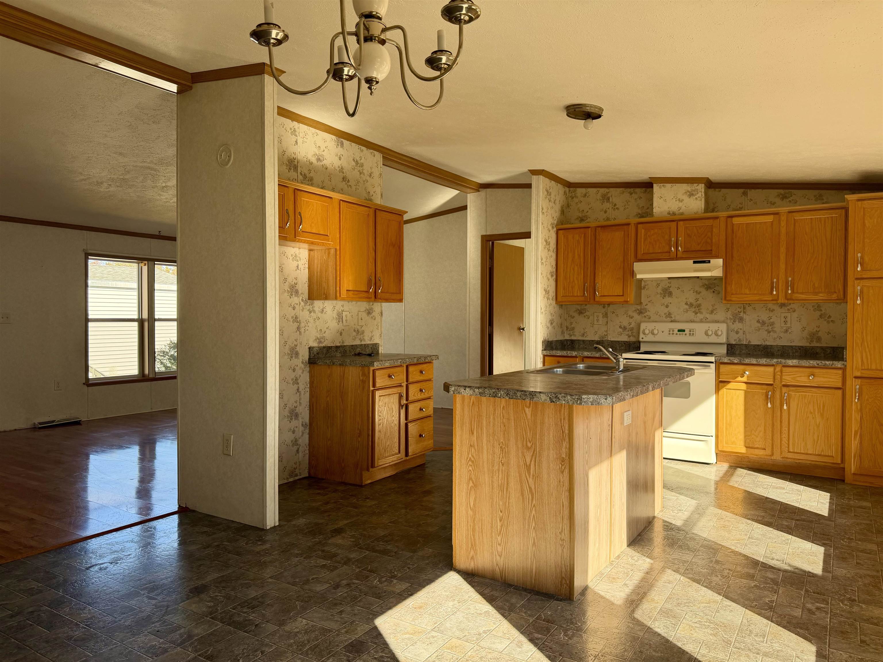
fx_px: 612
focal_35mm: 24
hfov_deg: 71.6
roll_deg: -0.3
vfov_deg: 56.8
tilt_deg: -2.0
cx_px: 442
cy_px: 331
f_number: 1.78
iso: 100
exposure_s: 1/448
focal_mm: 6.76
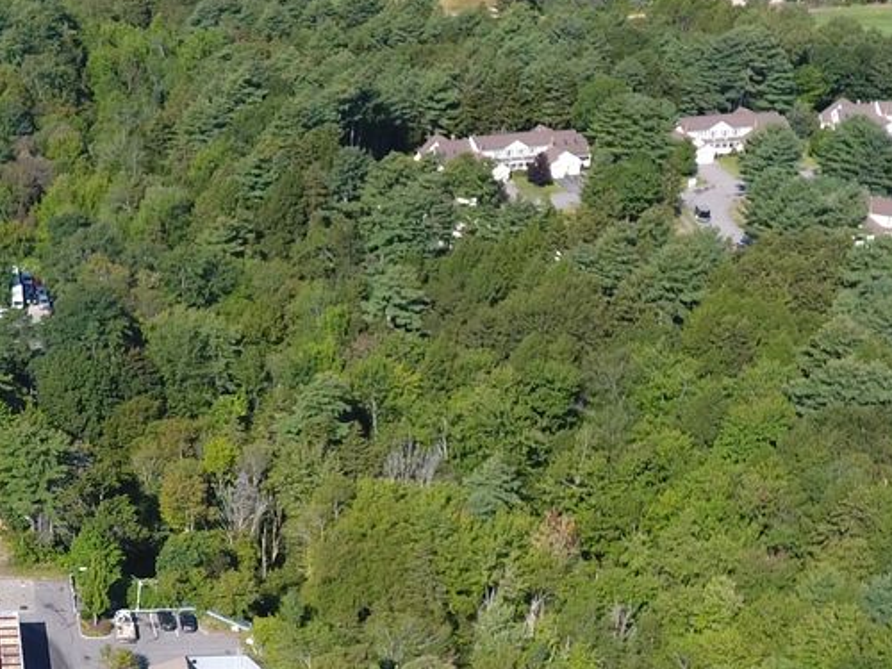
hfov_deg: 27.7
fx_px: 1649
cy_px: 630
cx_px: -89
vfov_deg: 22.3
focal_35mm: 64
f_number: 2.8
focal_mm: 3.61
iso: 100
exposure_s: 1/577
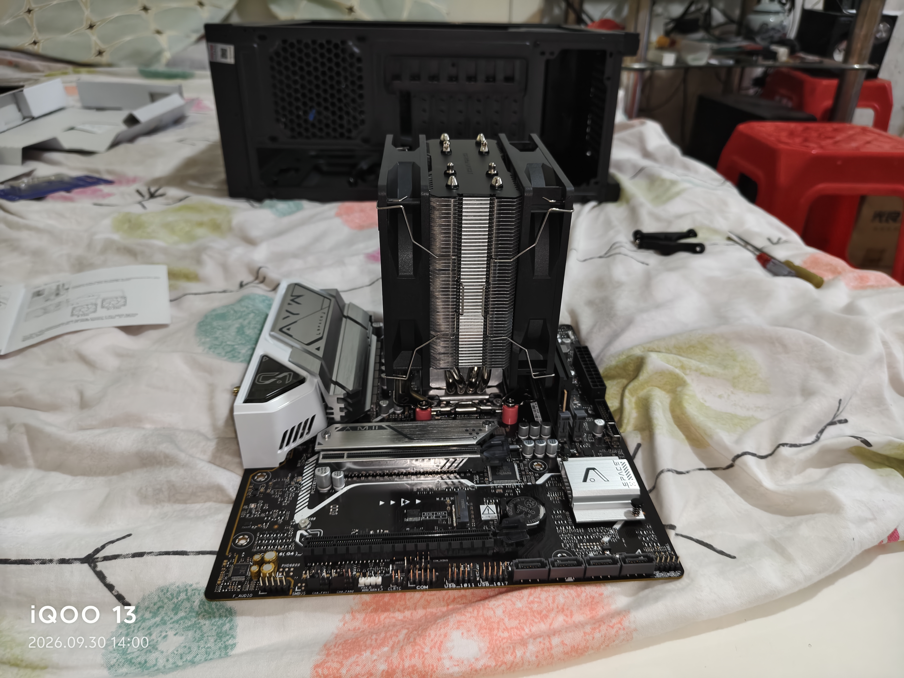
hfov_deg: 73.9
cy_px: 339
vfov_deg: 58.9
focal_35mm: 23
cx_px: 452
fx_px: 601
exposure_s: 1/100
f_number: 1.88
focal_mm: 5.56
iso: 722
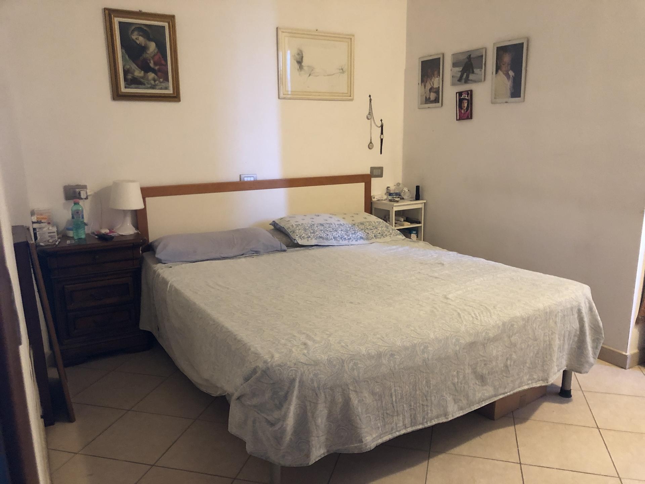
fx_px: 522
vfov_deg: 49.7
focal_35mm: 28
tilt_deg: -13.4
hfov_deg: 63.4
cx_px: 322
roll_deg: +0.1
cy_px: 242
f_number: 1.8
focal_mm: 4
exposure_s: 1/7
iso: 80
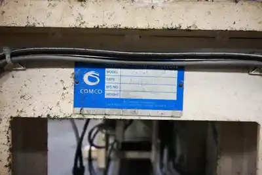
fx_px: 175
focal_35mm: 24
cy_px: 88
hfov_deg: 73.7
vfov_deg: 53.2
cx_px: 131
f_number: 3.5
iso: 3200
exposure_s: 1/125
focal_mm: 16
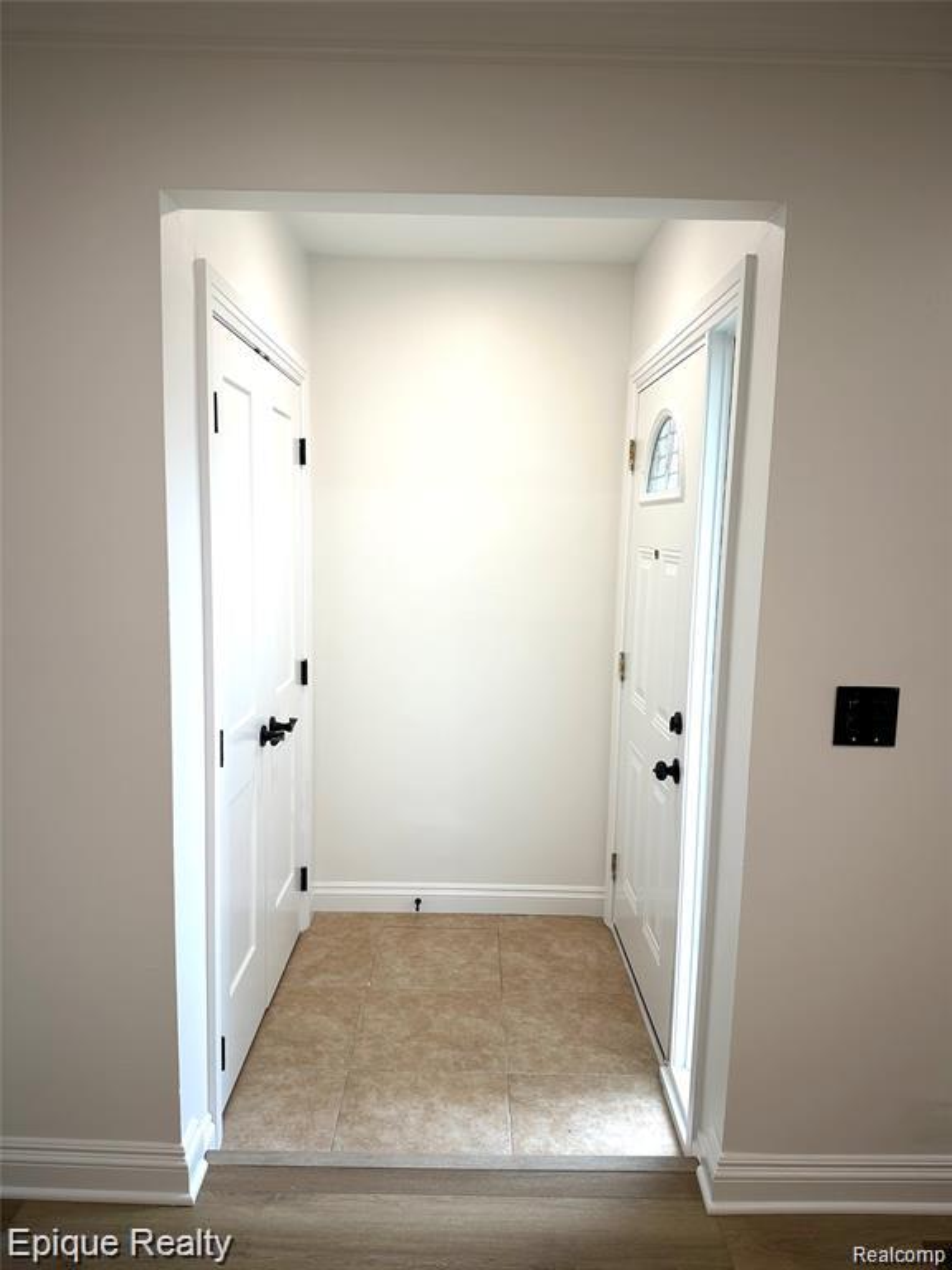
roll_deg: -2.0
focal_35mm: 24
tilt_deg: -7.4
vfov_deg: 71.6
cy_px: 635
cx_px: 476
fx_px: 880
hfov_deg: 56.8
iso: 50
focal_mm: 6.86
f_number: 1.78
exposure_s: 1/122
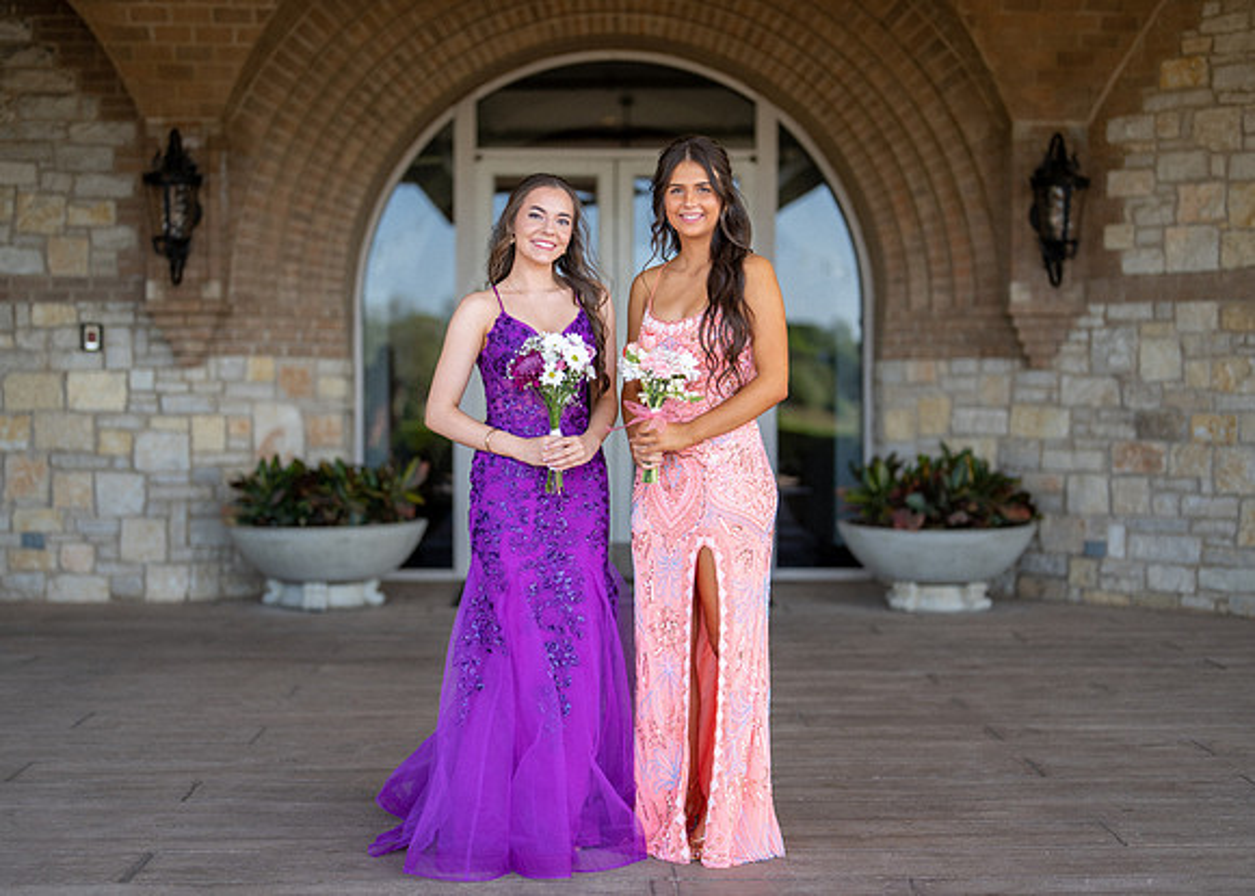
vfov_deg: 26.5
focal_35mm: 53
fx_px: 1902
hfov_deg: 36.5
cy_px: 453
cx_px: 624
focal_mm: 50
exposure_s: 1/1250
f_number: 1.4
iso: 160
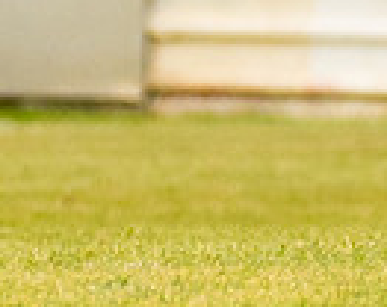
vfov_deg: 0.5
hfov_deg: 0.6
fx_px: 36532
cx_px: 737
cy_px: -201
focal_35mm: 3199
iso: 640
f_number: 4
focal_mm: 210
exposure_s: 1/2500
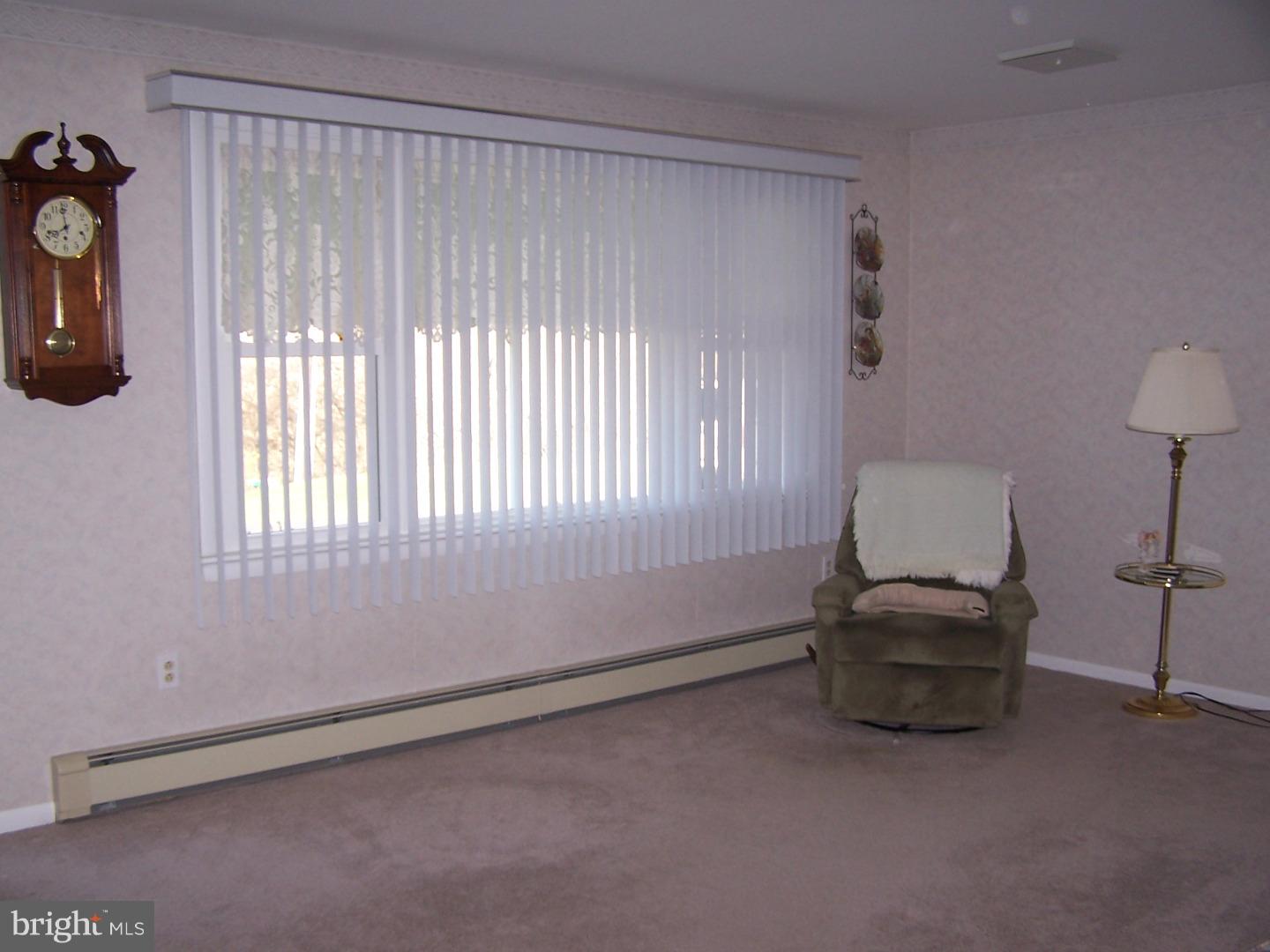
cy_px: 476
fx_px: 1394
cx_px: 635
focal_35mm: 38
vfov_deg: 37.7
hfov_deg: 49.0
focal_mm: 6.3
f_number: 2.8
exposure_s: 1/60
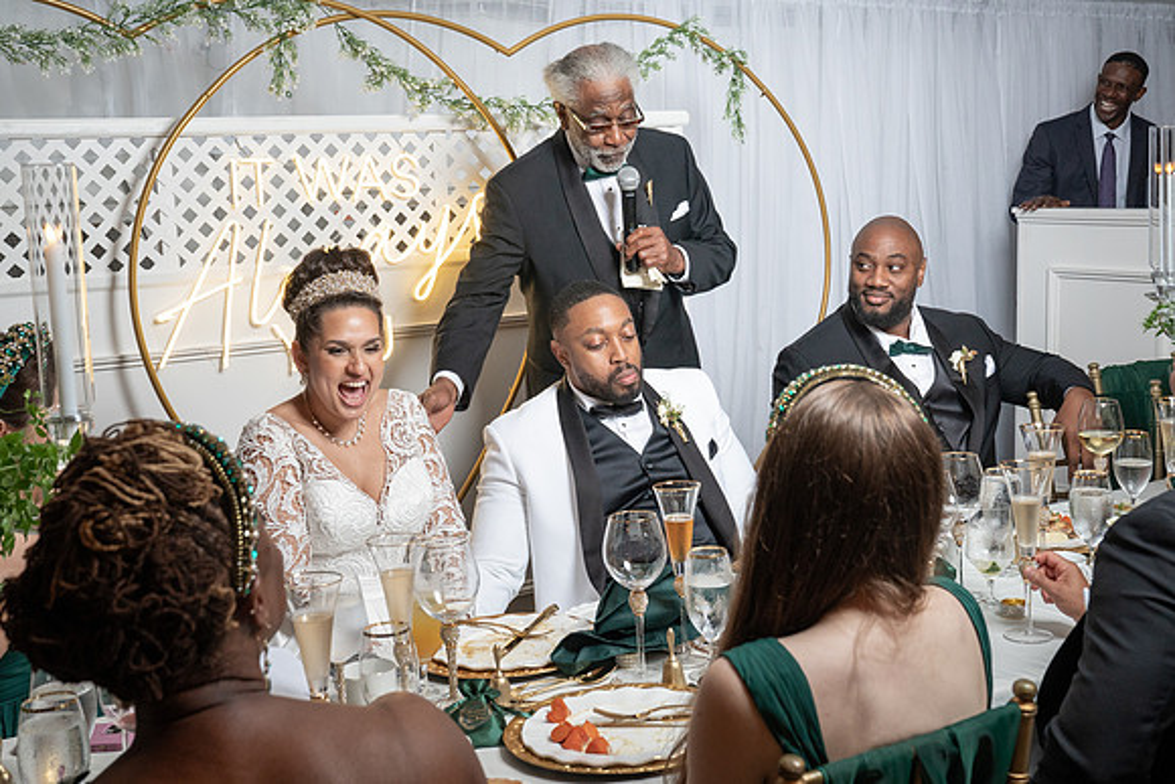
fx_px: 1467
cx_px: 626
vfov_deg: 29.9
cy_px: 320
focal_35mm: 45
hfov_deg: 43.6
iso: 1000
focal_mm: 37
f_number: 5.6
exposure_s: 1/200
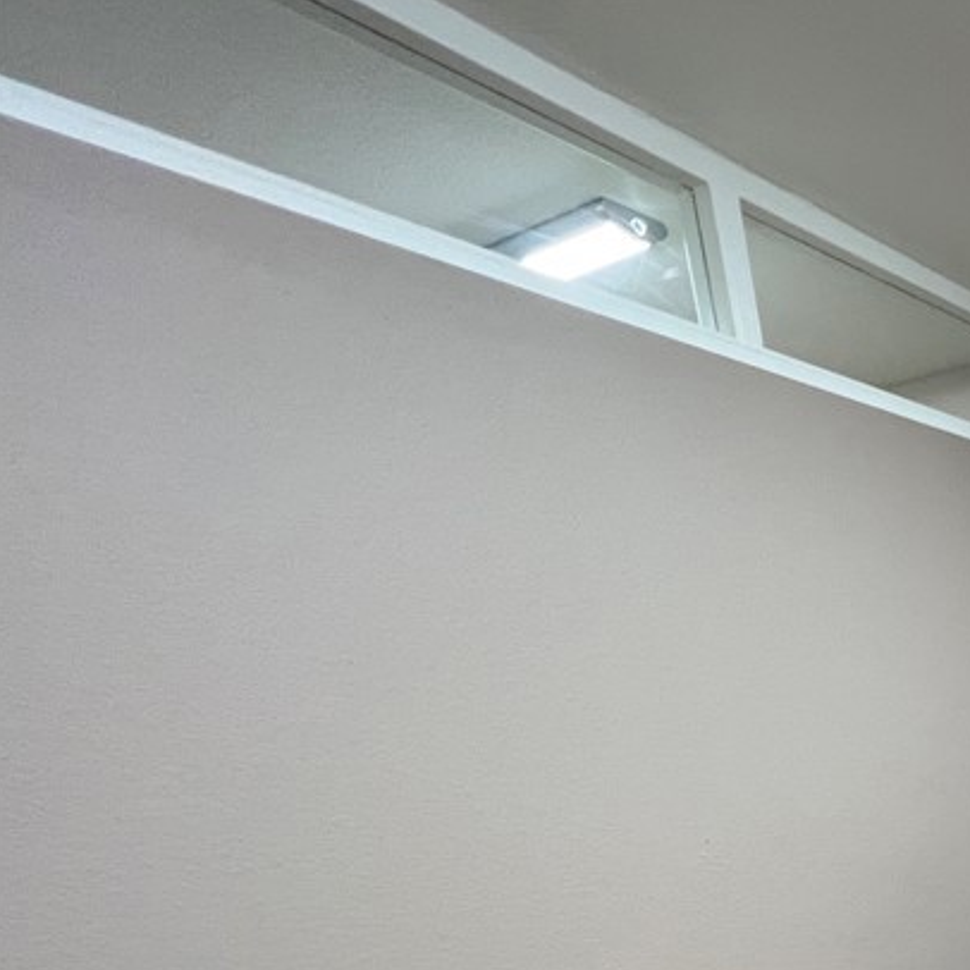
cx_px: 1214
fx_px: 919
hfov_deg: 38.0
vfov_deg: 49.5
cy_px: 874
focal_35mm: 29
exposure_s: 1/60
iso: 160
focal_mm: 1.57
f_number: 1.8
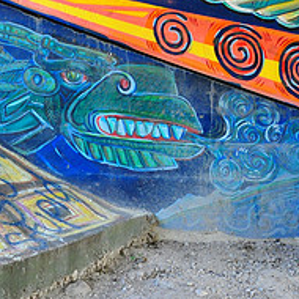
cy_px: 43
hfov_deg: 17.0
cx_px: 253
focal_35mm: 101
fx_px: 987
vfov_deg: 17.0
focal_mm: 26
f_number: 6.3
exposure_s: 1/160
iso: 800
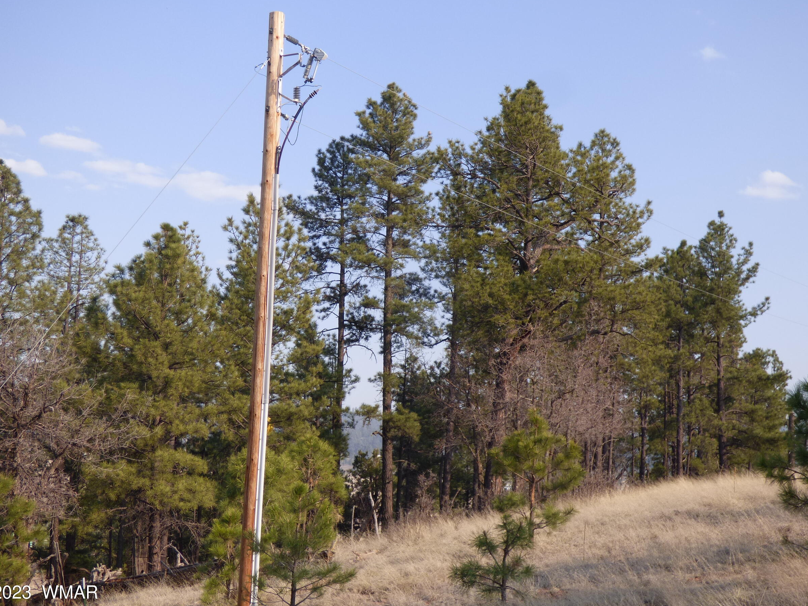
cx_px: 410
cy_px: 297
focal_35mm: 59
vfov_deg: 24.8
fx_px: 1377
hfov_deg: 32.7
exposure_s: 1/500
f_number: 4
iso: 100
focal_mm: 9.92
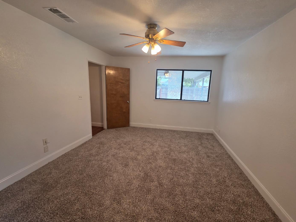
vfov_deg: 85.7
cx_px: 157
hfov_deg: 101.9
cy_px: 112
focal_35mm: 14
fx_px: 120
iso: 160
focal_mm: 2.2
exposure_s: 1/120
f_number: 1.9
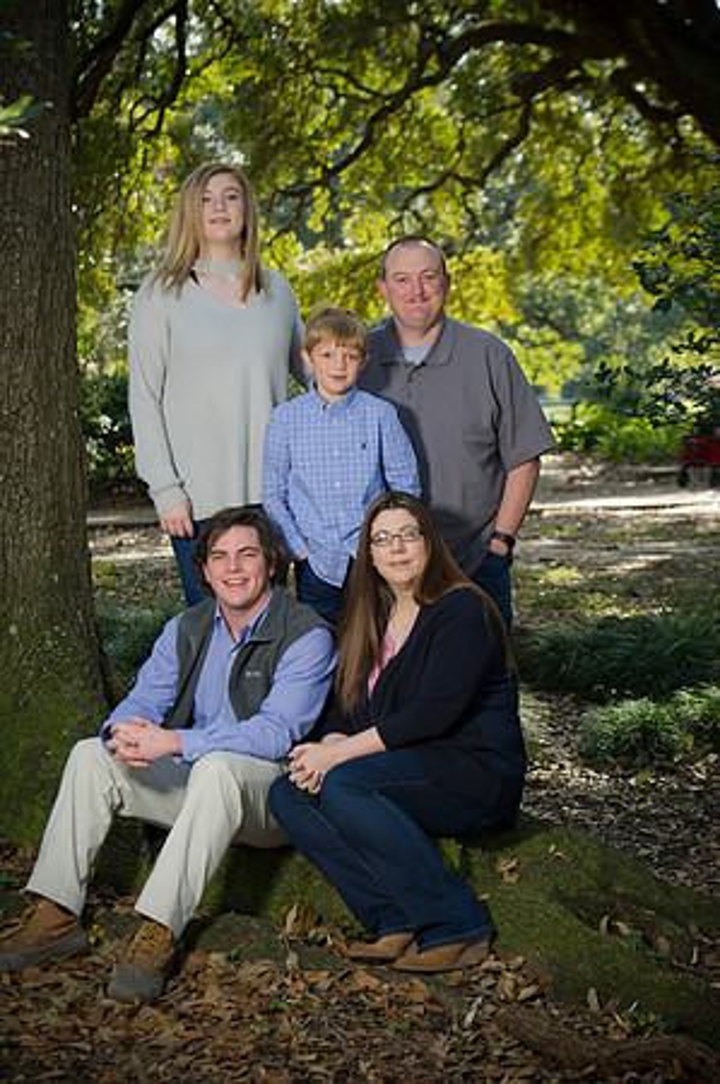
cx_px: 360
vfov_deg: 22.6
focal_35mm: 90
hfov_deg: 15.2
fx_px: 2706
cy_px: 542
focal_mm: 90
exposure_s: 1/100
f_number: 5
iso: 160
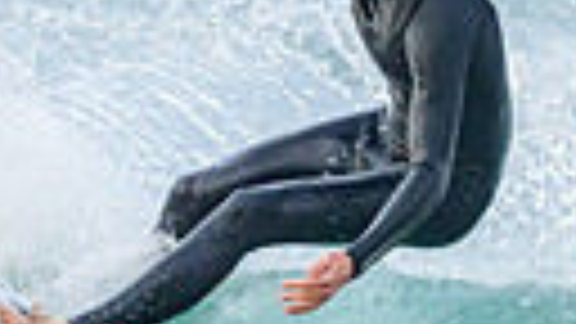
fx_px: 57809
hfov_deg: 0.6
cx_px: 400
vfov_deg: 0.3
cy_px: 394
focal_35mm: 3785
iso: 2000
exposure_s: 1/2000
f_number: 6.3
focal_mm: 800
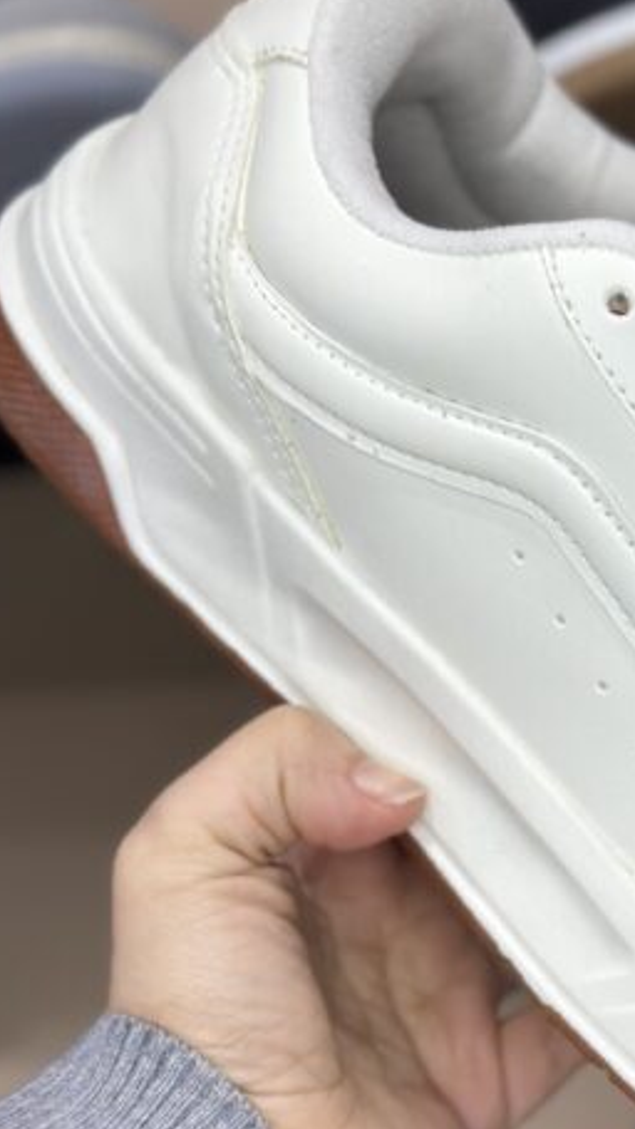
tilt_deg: +5.1
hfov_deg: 12.9
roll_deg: +1.7
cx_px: 714
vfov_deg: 23.2
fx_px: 2753
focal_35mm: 92
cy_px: 618
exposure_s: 1/100
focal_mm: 6.86
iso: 80
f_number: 1.78
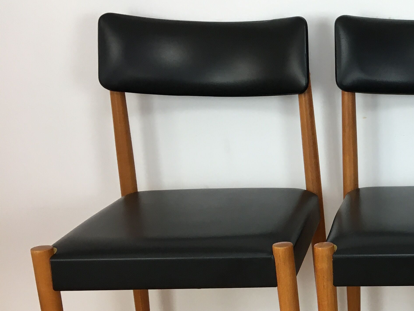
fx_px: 741
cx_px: 442
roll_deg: +0.8
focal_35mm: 62
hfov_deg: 28.6
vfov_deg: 23.4
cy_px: 238
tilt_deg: -19.4
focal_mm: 4.15
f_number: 2.2
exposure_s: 1/33
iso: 32
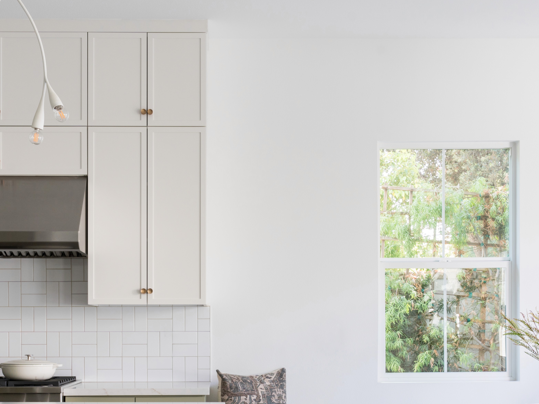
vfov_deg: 25.5
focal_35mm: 56
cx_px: 223
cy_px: 345
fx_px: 872
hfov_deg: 34.3
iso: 320
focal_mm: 26
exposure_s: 1/8
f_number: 11
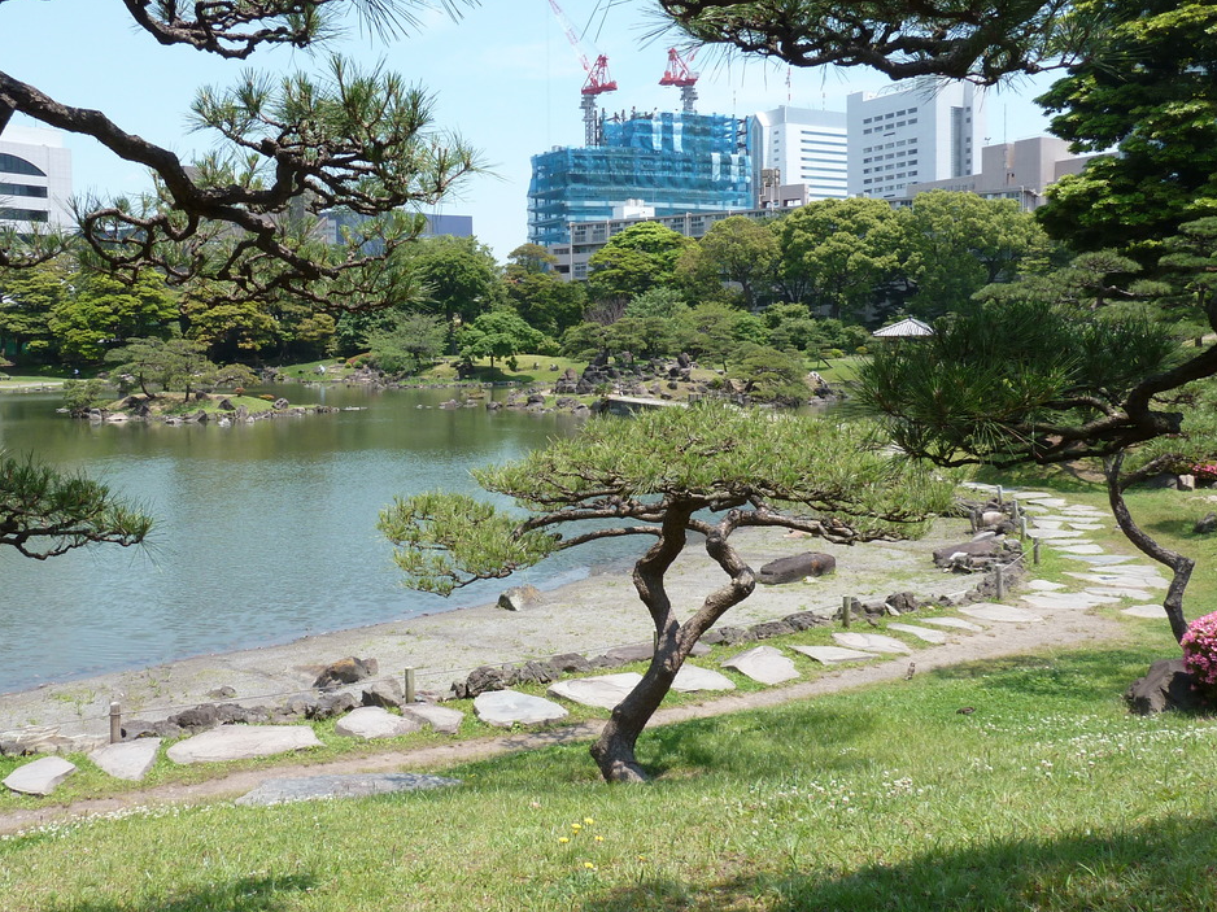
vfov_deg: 44.1
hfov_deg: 56.2
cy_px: 400
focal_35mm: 32
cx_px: 466
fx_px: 1125
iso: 80
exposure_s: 1/320
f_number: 4
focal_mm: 4.1
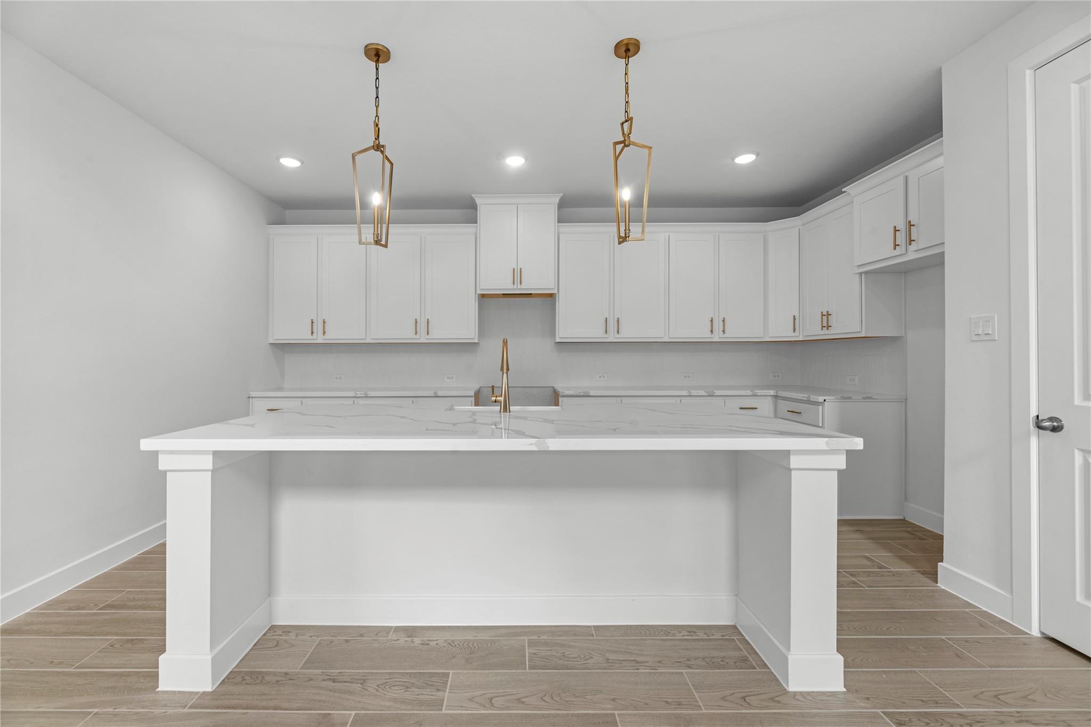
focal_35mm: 14
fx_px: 424
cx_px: 546
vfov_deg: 81.2
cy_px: 364
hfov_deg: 104.2
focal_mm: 14
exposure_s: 1/200
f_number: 9
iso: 250
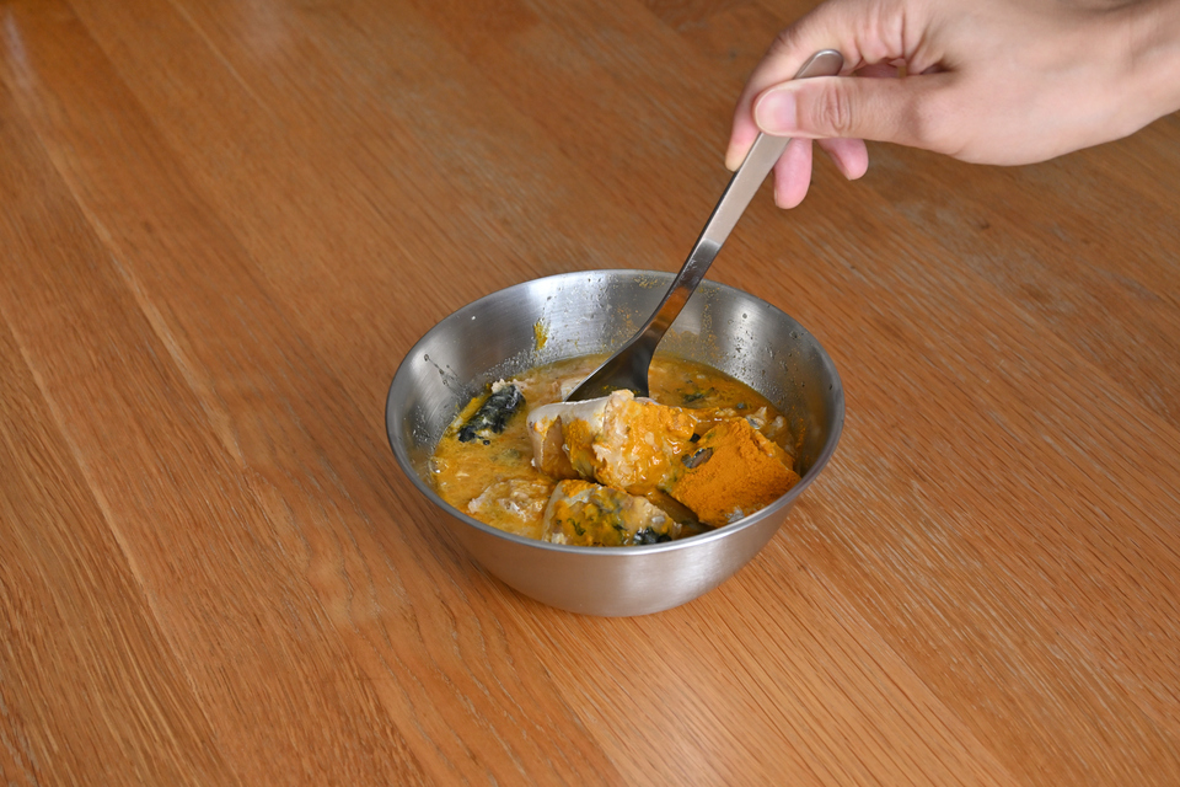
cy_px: 394
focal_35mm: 56
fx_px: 1819
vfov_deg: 24.4
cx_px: 590
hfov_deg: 35.9
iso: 800
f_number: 5.3
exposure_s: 1/160
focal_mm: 37
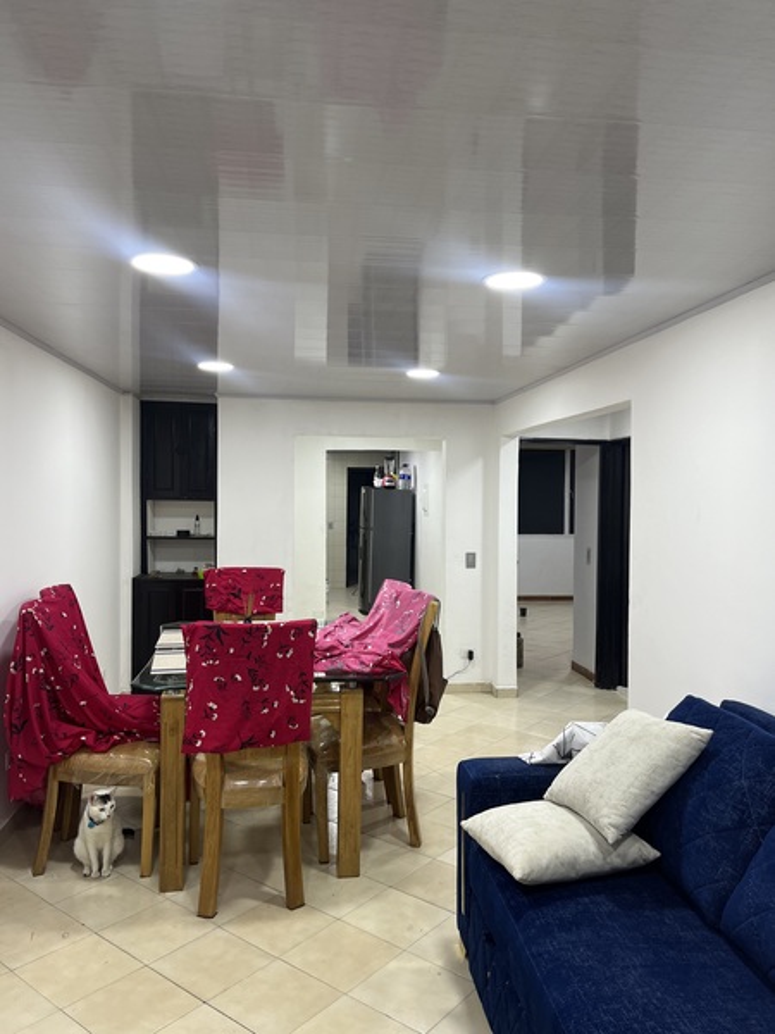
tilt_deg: -1.5
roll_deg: +0.4
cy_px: 517
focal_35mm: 26
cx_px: 388
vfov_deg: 67.3
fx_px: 776
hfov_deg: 53.1
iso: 64
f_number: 1.6
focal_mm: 5.1
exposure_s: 1/60
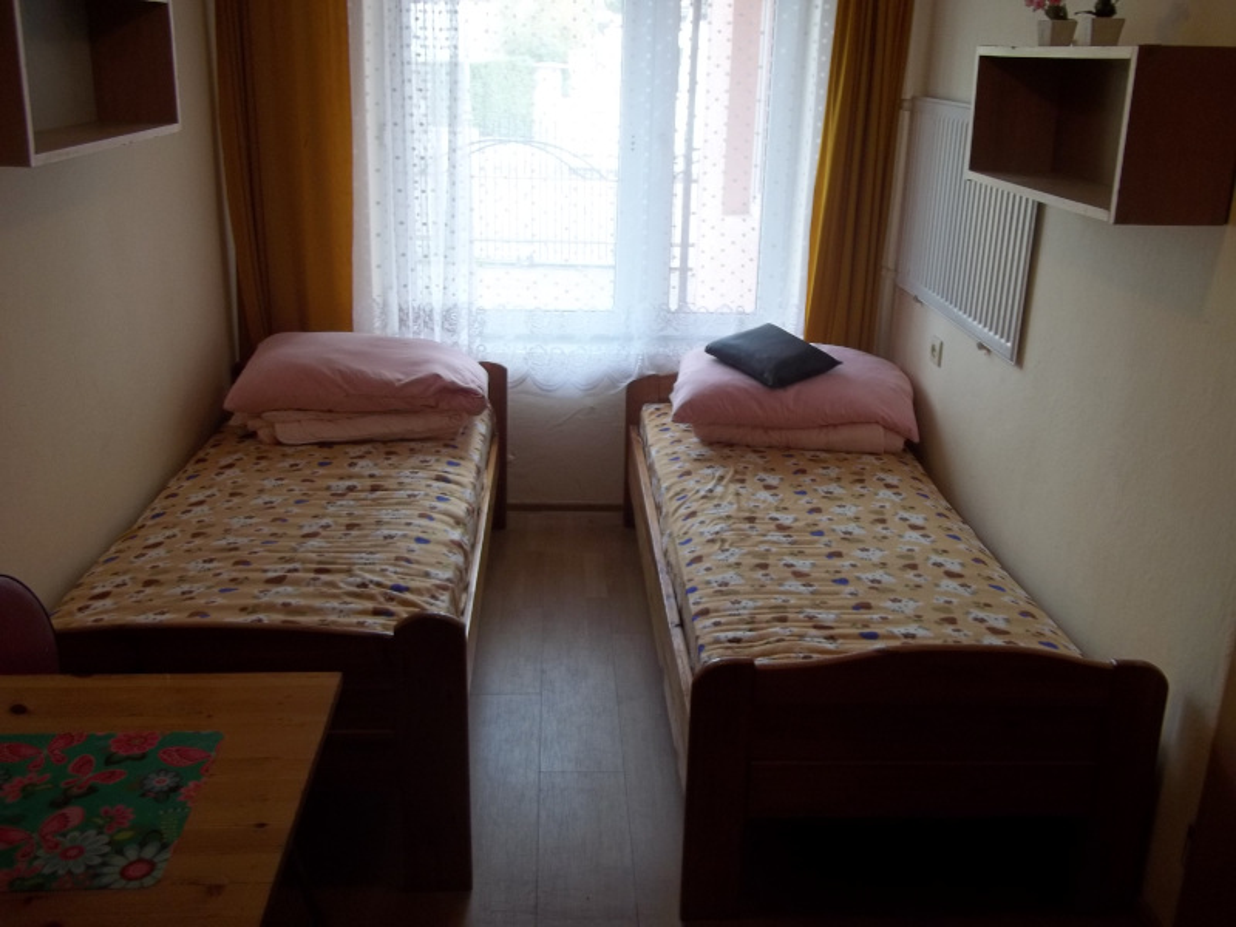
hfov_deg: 56.8
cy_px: 464
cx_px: 618
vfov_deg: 44.2
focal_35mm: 32
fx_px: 1143
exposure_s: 1/30
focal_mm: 5.7
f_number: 2.9
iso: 69
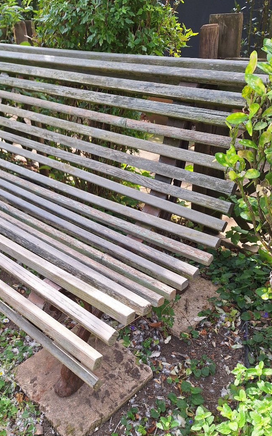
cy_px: 248
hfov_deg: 44.5
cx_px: 123
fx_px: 332
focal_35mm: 28
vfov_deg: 66.2
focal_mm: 5.54
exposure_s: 1/840
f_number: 1.8
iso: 40
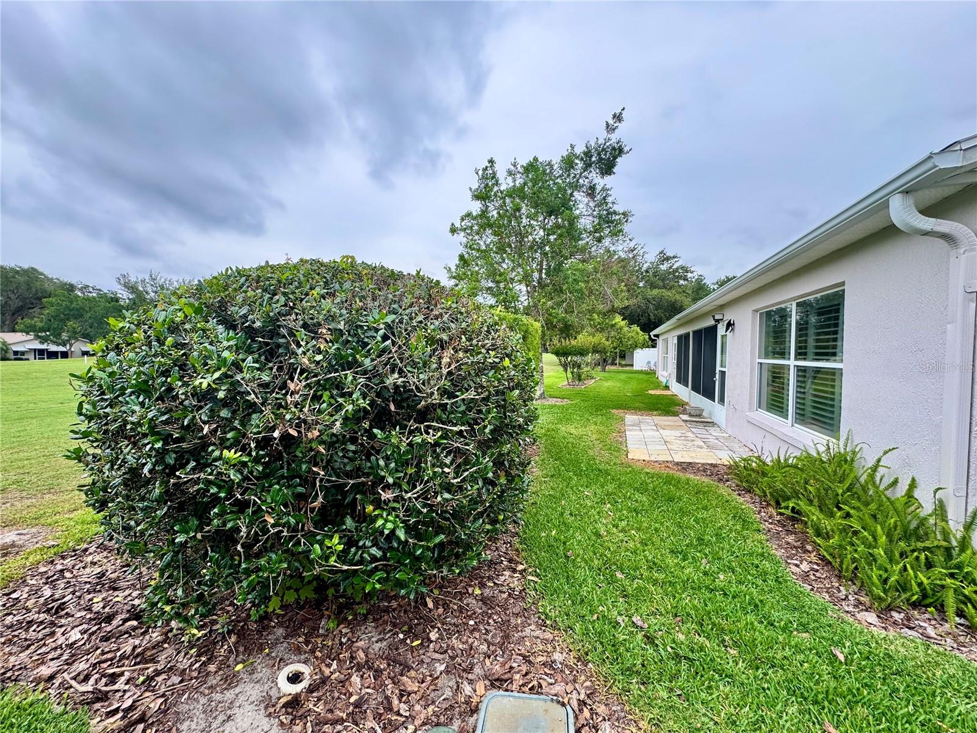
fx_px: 395
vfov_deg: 85.7
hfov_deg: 102.1
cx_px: 488
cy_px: 366
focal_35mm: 14
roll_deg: -0.8
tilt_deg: -2.0
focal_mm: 2.22
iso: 40
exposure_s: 1/193
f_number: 2.2
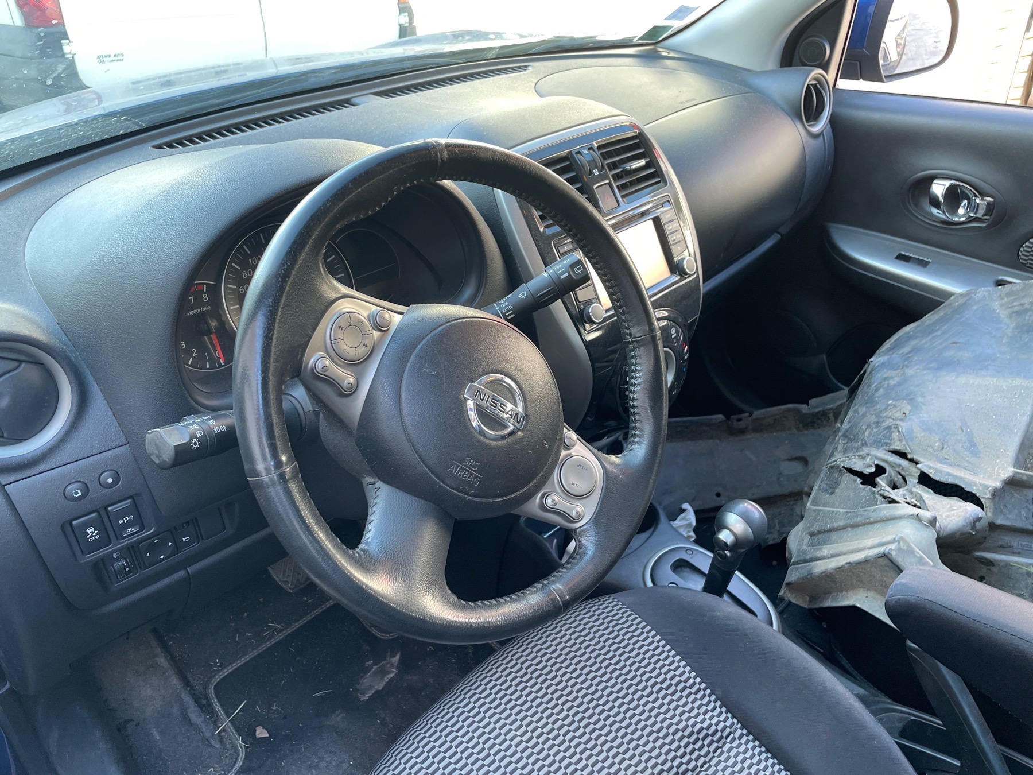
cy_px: 388
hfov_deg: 67.3
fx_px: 776
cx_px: 516
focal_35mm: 26
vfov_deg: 53.1
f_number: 1.6
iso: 125
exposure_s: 1/96
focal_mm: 4.2
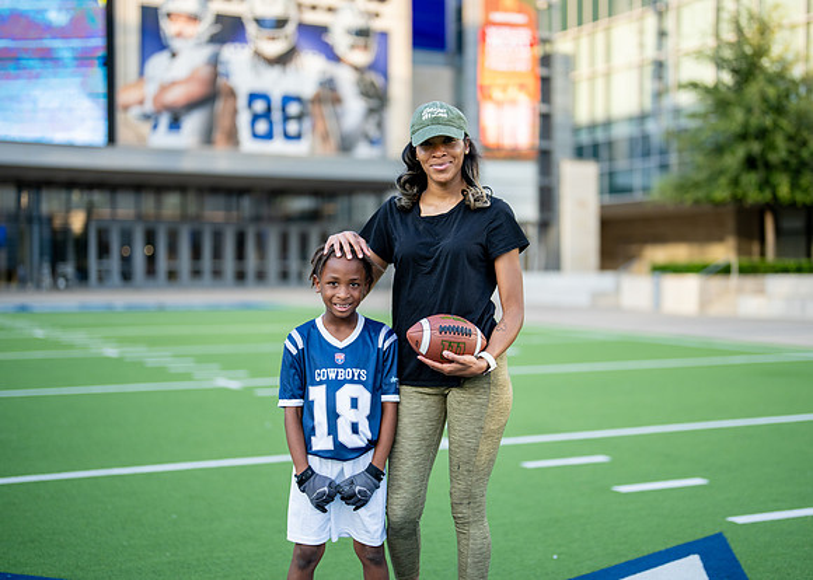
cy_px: 289
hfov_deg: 35.6
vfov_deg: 25.9
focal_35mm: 55
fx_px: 1264
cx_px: 428
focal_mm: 50
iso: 125
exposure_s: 1/1600
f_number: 1.2
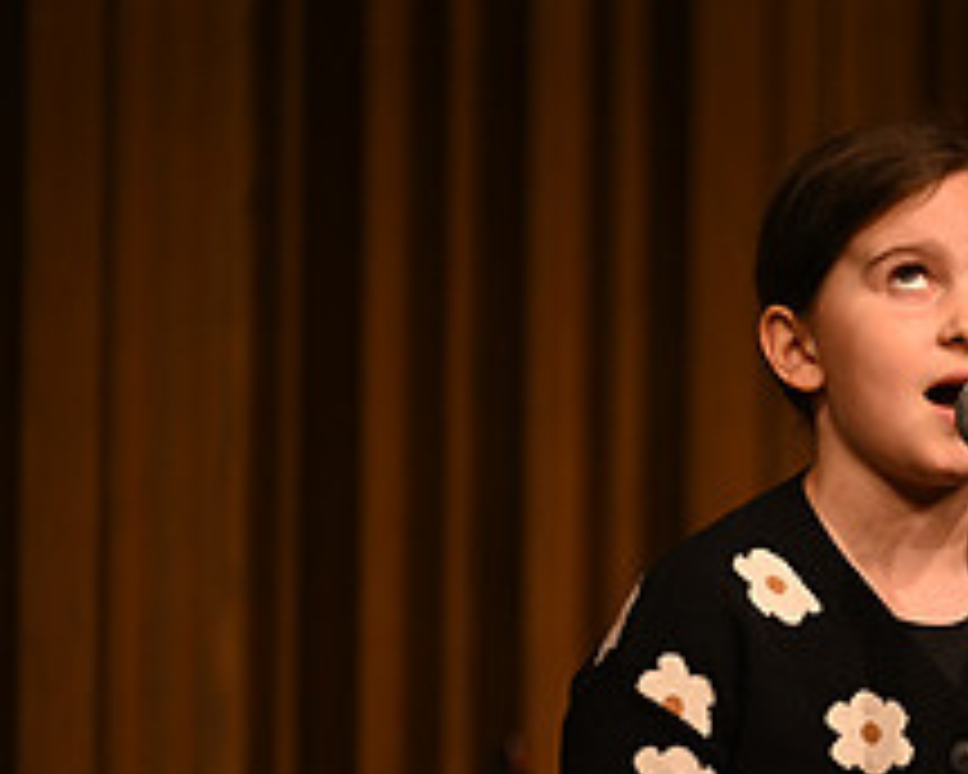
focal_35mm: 506
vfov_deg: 3.1
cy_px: 664
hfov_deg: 3.8
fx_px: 14496
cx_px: 1157
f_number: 2.8
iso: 1000
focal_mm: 200
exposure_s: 1/400
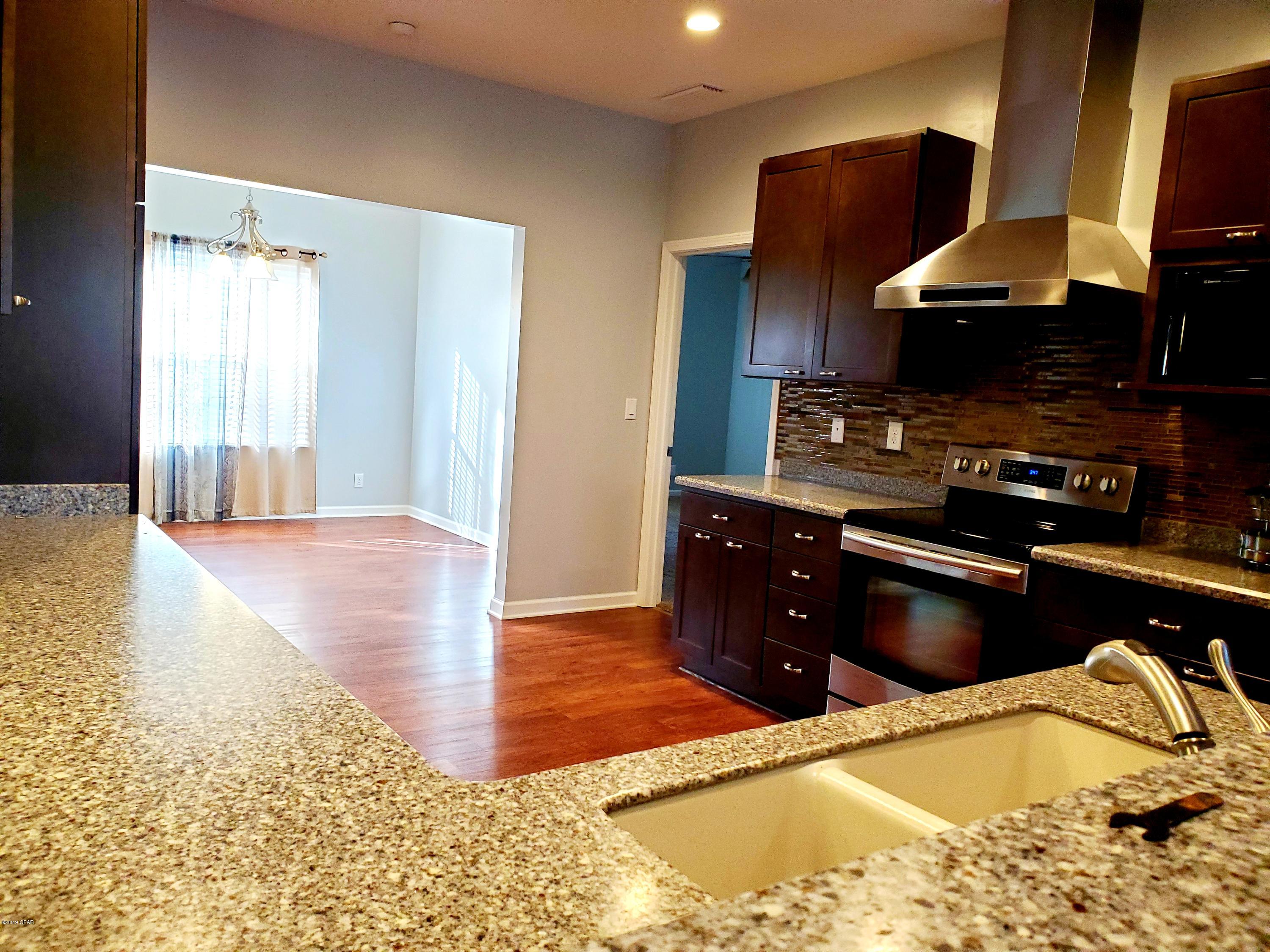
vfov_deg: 53.1
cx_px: 635
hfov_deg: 67.3
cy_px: 476
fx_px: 954
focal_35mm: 26
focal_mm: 4.3
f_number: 2.4
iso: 250
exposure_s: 1/59
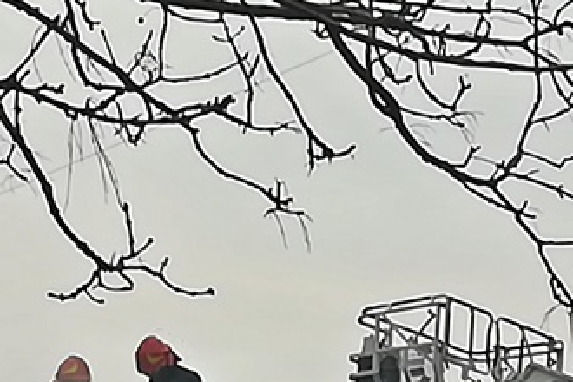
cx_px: 313
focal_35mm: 244
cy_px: 458
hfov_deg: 8.4
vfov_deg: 5.6
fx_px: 3883
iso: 64
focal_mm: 3.83
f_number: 2.2
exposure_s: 1/33.3
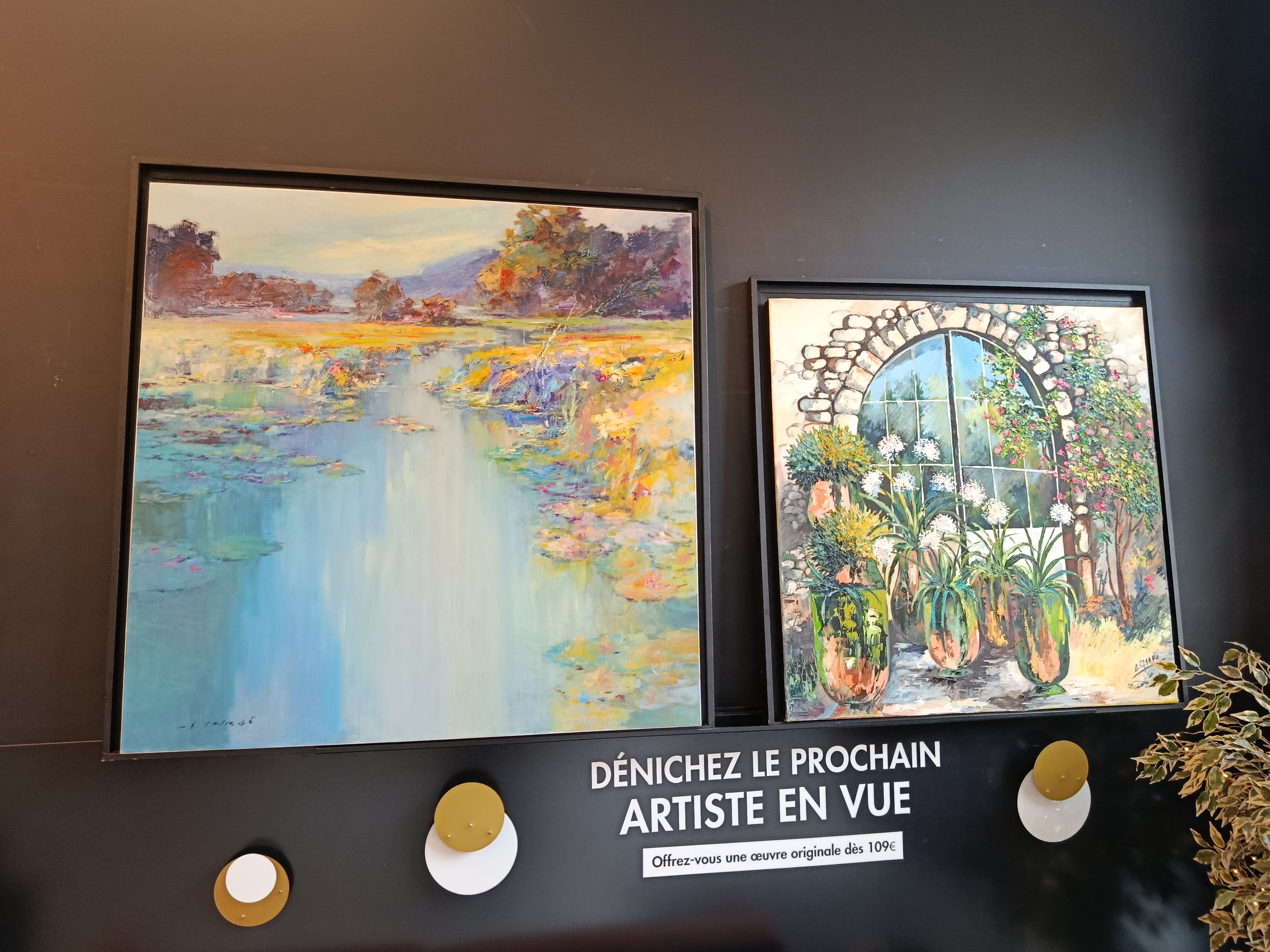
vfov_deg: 54.9
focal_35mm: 25
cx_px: 653
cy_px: 473
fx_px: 917
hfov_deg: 69.4
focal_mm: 5.24
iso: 755
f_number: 1.7
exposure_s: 1/100
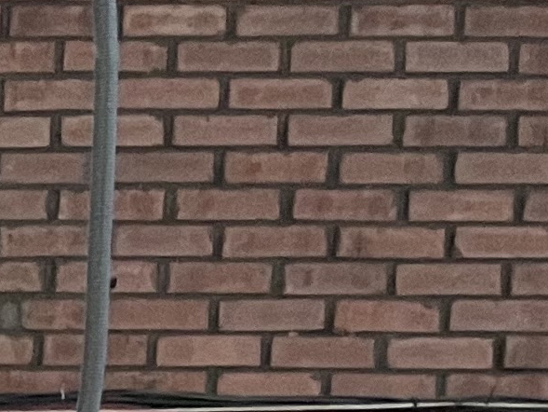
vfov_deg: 7.5
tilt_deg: -1.7
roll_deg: -2.3
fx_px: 2818
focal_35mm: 178
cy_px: 1167
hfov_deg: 8.8
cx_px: -1196
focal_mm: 4.2
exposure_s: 1/50
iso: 250
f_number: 1.6
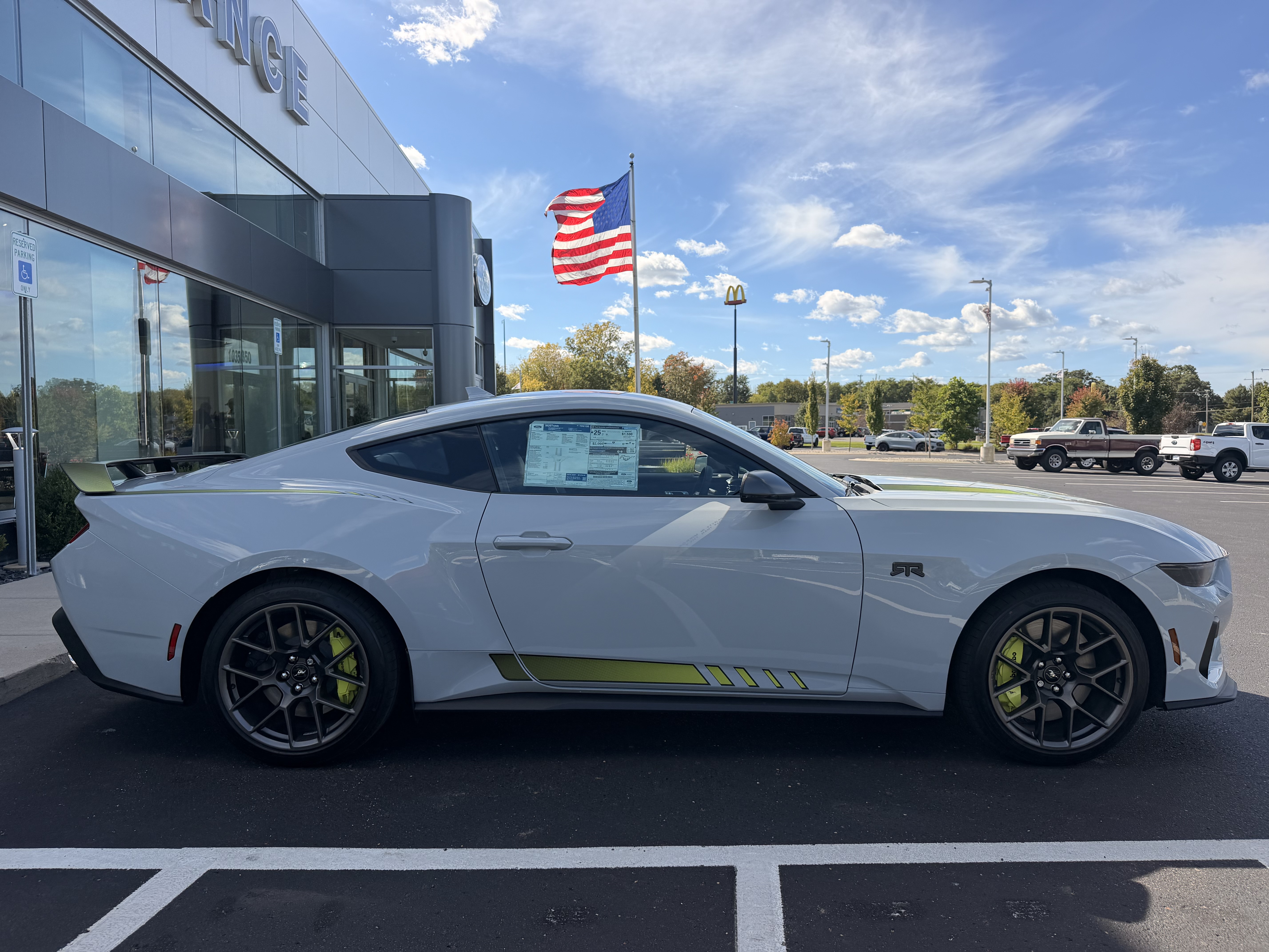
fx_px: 880
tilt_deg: -3.6
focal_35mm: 24
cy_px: 476
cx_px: 634
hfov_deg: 71.6
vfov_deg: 56.8
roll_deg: +0.6
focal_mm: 6.76
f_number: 1.78
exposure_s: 1/3953
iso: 80
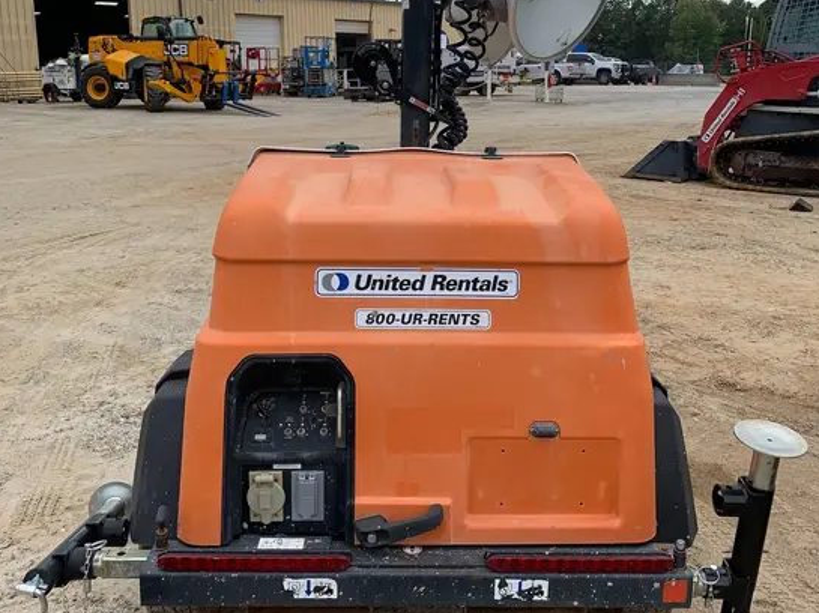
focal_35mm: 35
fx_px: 828
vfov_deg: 40.2
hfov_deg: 52.7
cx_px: 409
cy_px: 211
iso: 25
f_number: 1.8
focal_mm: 4.25
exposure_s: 1/1190
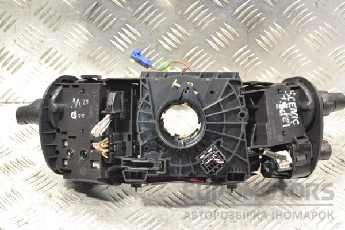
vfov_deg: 19.7
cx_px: 172
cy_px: 115
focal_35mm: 69
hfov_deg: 29.2
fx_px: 661
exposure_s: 1/125
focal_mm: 46
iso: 3200
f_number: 5.6
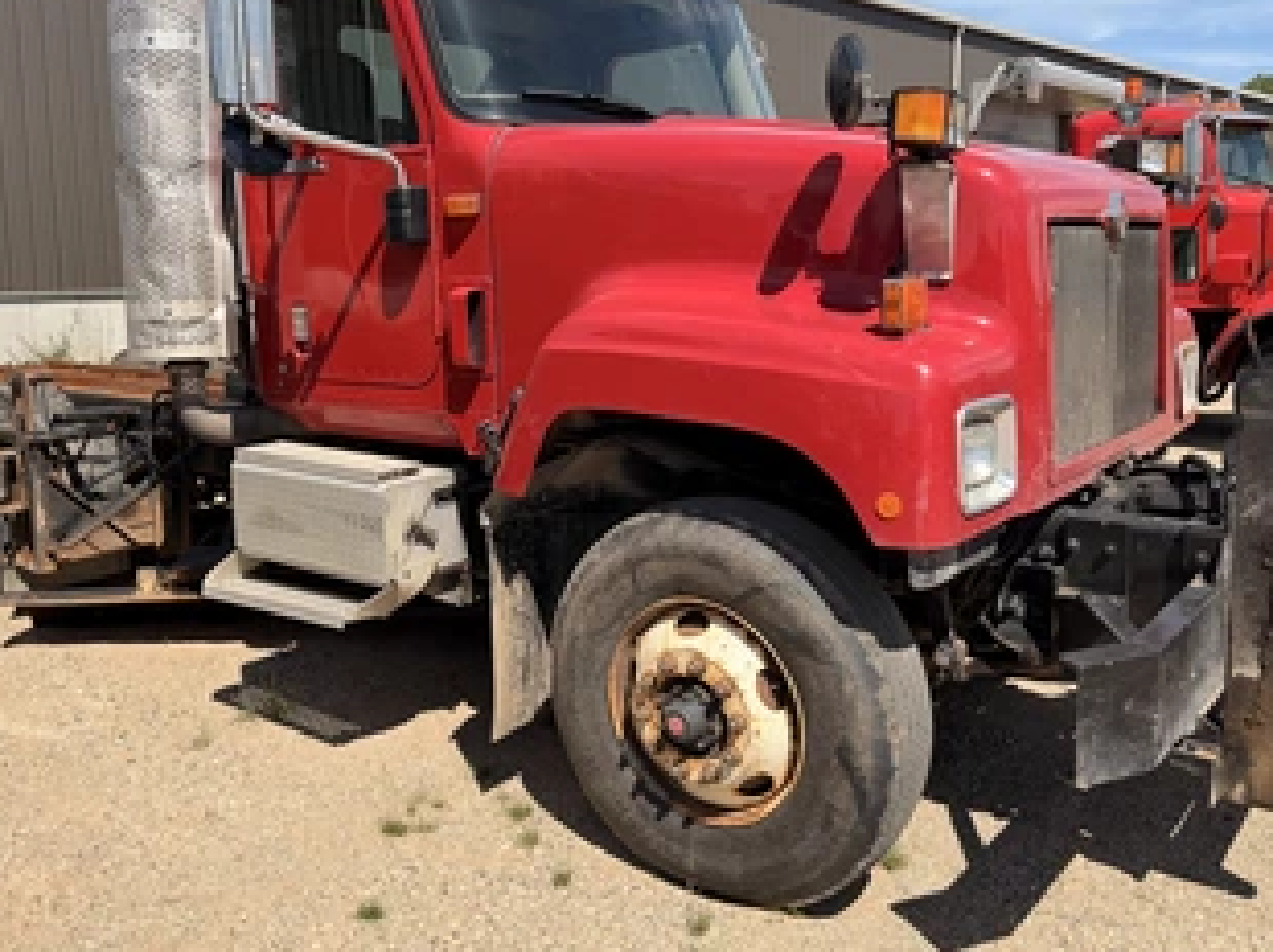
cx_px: 600
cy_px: 423
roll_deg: +0.3
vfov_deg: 45.3
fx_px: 1139
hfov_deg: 58.3
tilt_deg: -7.9
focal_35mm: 31
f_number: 1.78
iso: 80
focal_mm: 6.76
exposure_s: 1/4673
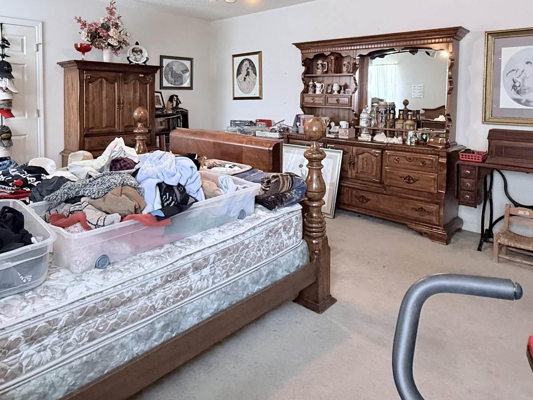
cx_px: 228
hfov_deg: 69.0
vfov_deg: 52.9
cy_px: 111
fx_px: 385
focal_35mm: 25
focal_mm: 2.22
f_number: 2.2
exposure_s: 1/60
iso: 500
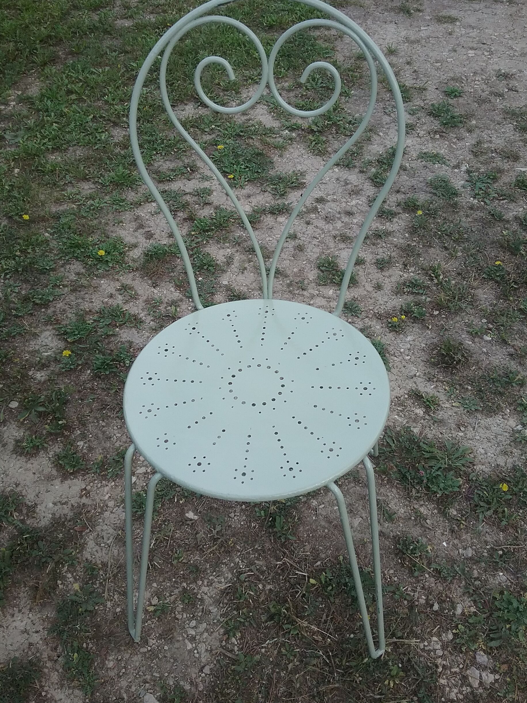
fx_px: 670
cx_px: 257
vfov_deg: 55.3
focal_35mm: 33
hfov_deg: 42.9
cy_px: 333
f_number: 2.2
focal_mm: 3.3
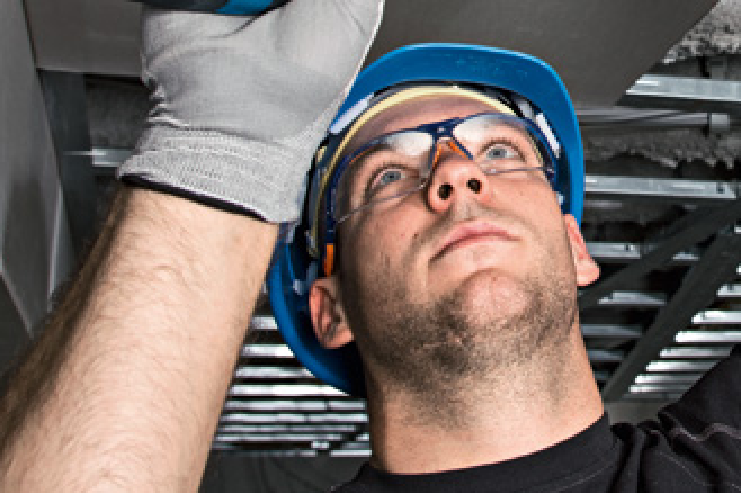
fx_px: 1502
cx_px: 676
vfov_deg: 18.3
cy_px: 23
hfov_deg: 26.7
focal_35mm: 73
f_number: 5
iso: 100
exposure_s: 1/100
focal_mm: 20
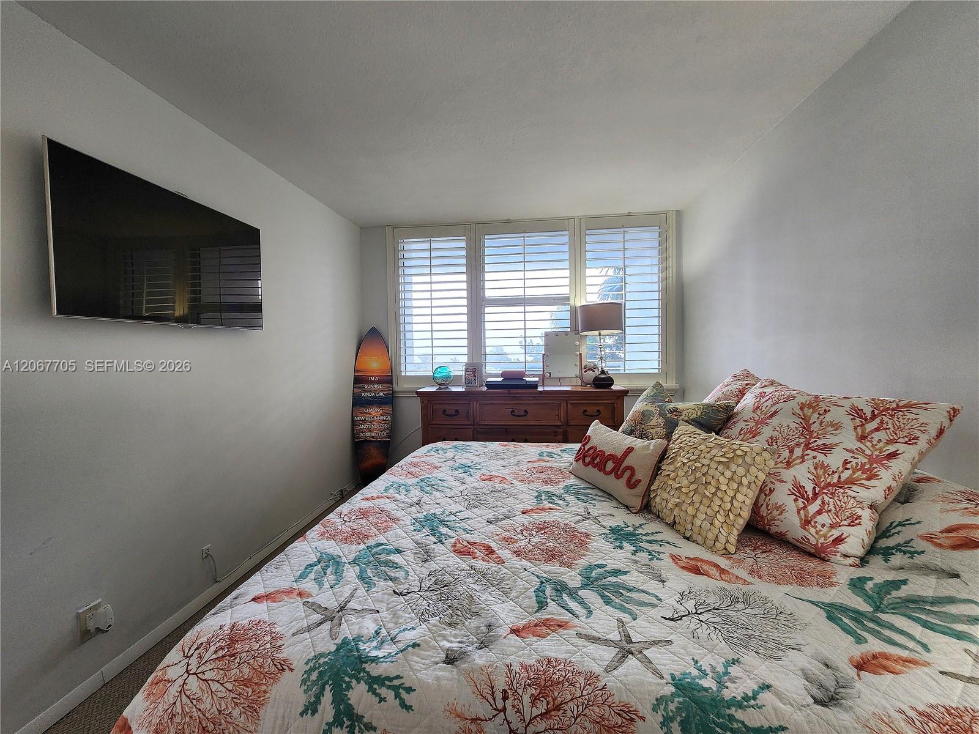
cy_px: 367
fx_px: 368
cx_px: 490
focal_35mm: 13
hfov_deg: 106.2
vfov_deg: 89.9
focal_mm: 2.2
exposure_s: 1/60.2
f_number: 2.2
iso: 125
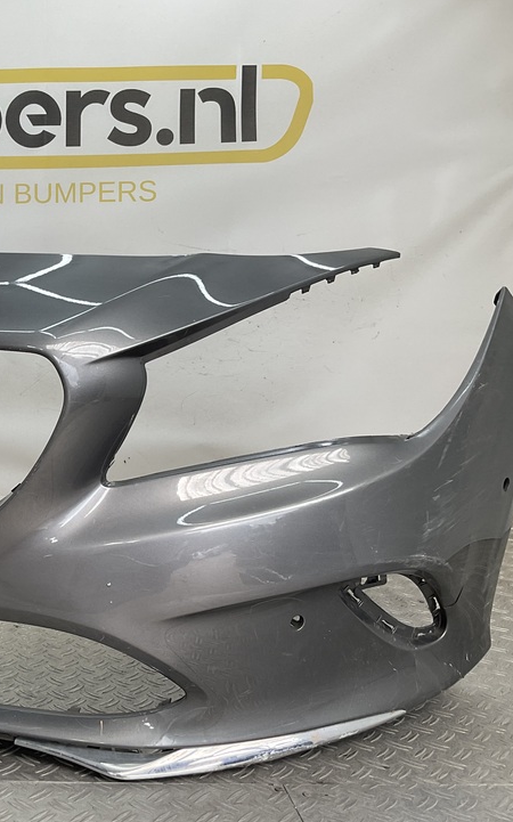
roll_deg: -1.0
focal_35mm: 43
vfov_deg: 46.2
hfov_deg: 27.8
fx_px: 963
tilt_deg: -8.6
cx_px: -15
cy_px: 412
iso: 16
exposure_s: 1/143
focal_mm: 3
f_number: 1.8
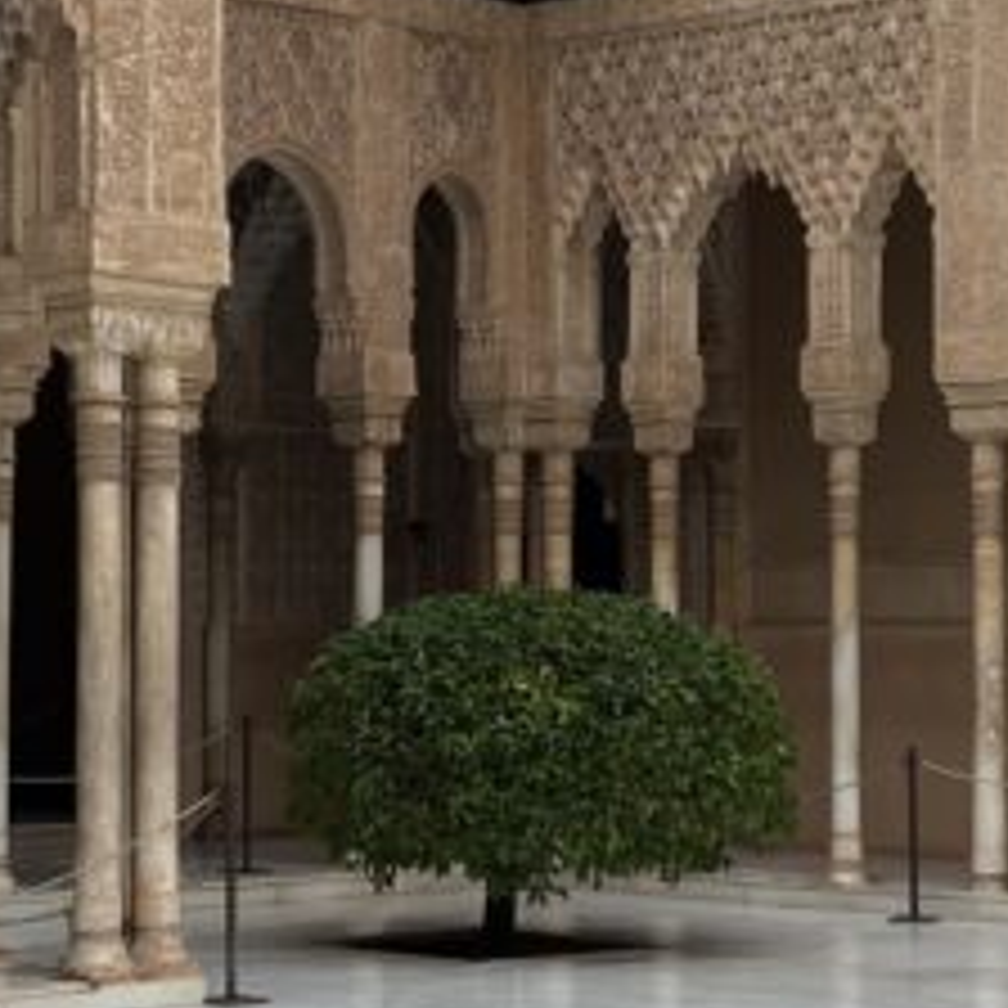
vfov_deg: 16.6
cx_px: 418
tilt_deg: +1.0
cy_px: 536
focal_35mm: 105
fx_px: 3459
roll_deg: +1.1
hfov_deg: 16.6
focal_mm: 5.7
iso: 50
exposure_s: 1/1029
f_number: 1.5
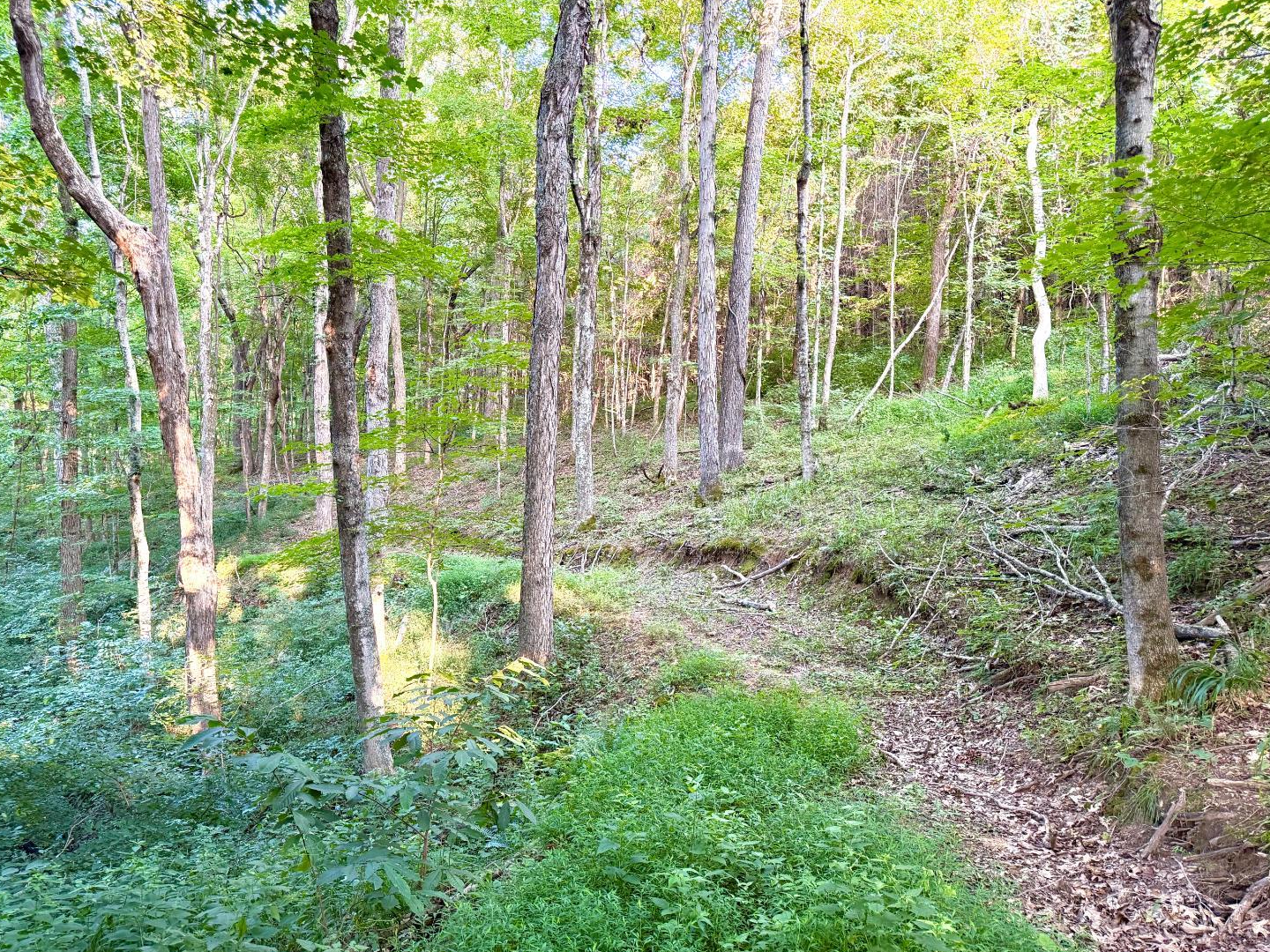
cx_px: 611
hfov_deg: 69.4
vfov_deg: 54.9
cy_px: 460
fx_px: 917
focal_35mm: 25
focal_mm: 6.76
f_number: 1.78
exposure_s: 1/60
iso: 320
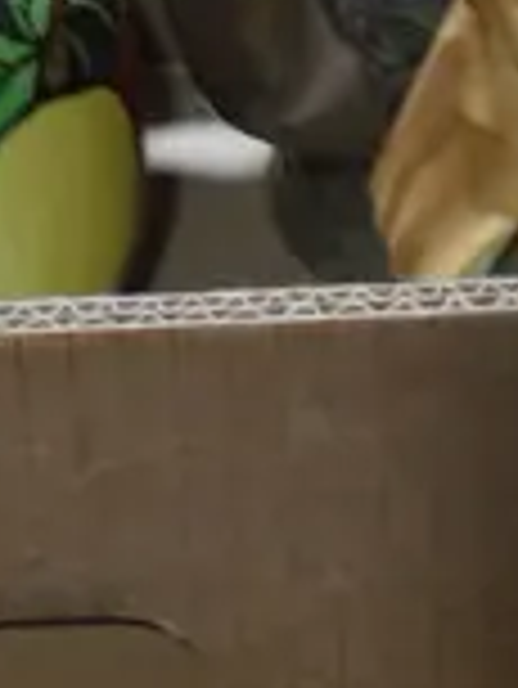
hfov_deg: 6.5
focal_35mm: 228
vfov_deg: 7.5
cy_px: 2181
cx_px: 63
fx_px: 4543
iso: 320
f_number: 4
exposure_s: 1/60
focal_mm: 17
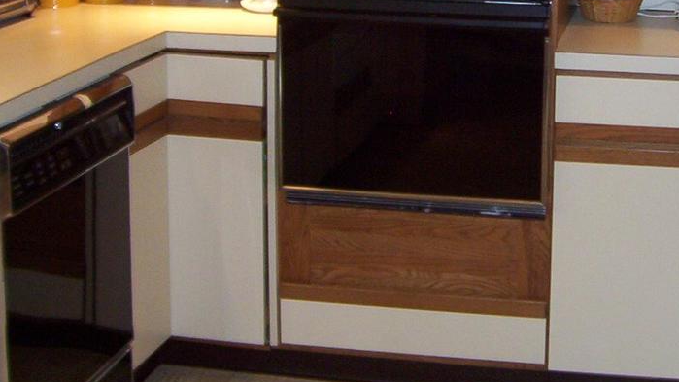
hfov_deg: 28.9
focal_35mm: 72
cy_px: -6
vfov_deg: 16.4
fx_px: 1296
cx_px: 512
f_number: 2.76
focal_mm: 5.54
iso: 140
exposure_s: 1/30
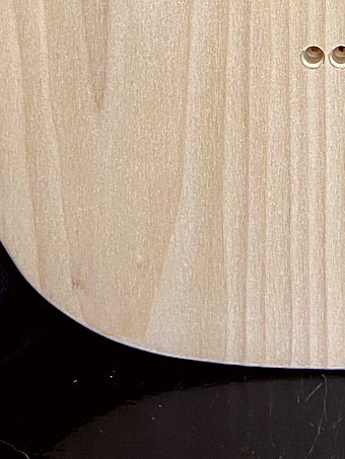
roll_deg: +1.6
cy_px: -162
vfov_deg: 21.5
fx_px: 1076
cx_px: 389
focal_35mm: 81
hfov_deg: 17.5
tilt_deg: -9.3
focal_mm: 4.25
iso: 100
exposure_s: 1/60
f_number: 1.8
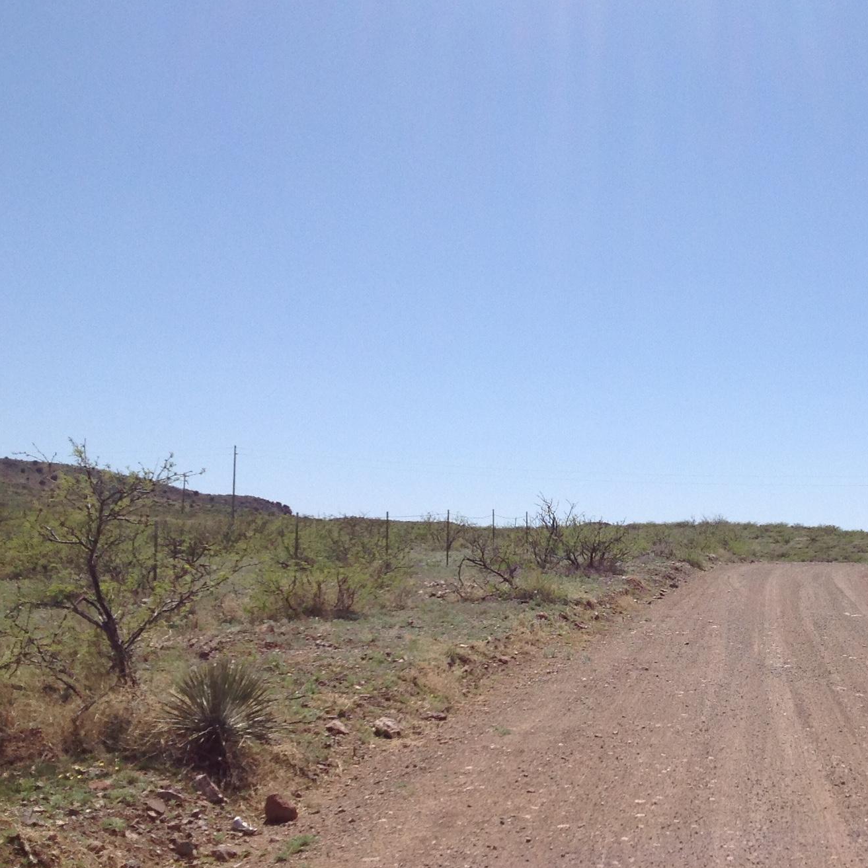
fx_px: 1731
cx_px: 718
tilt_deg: +3.0
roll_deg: -2.7
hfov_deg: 27.5
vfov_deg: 28.2
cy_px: 435
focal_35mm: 61
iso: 50
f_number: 2.4
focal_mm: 4.28
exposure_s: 1/3367
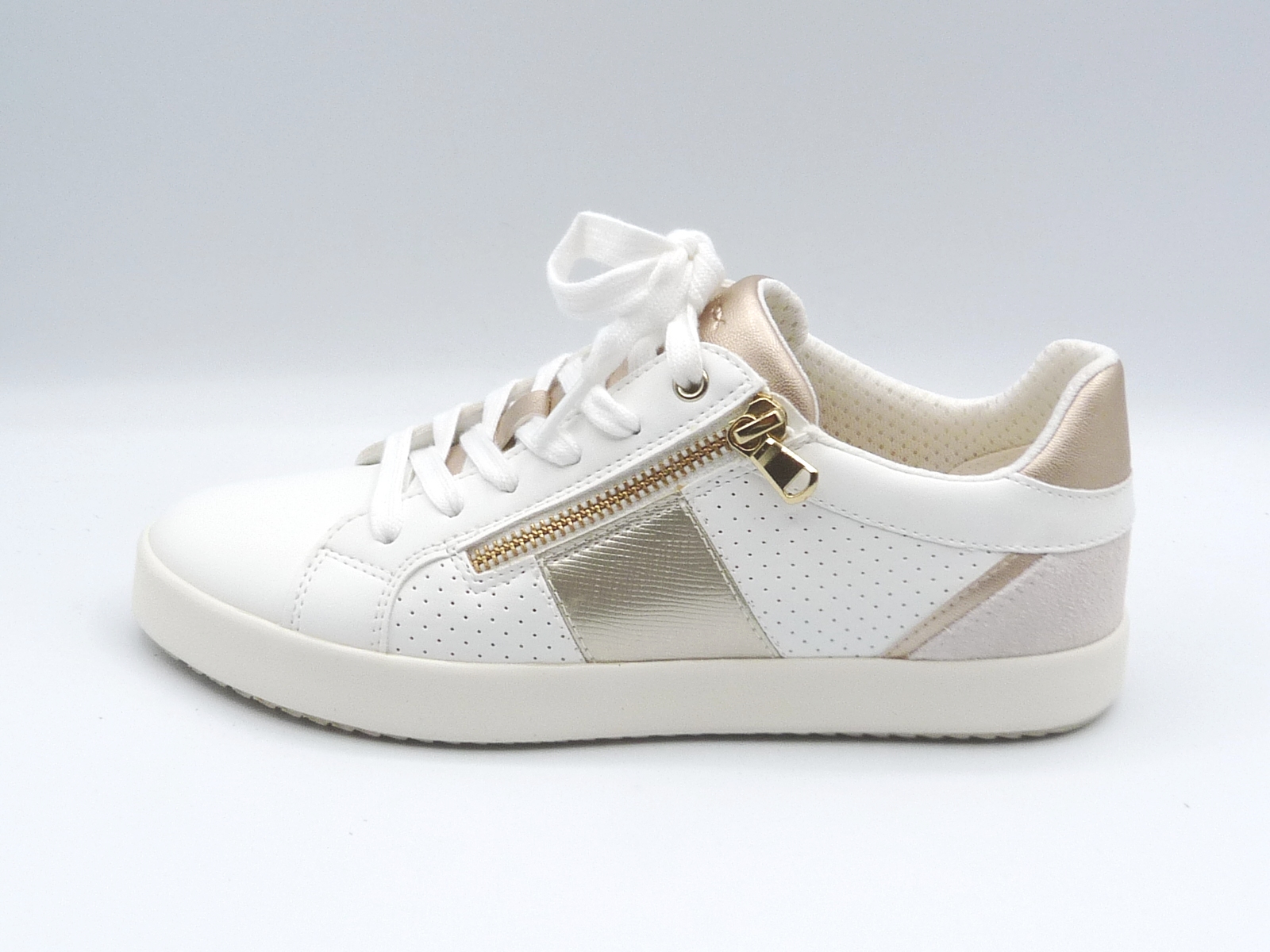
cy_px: 476
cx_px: 635
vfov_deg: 29.7
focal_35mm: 49
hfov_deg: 38.9
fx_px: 1798
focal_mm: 4.8
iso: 100
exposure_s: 1/200
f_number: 5.6
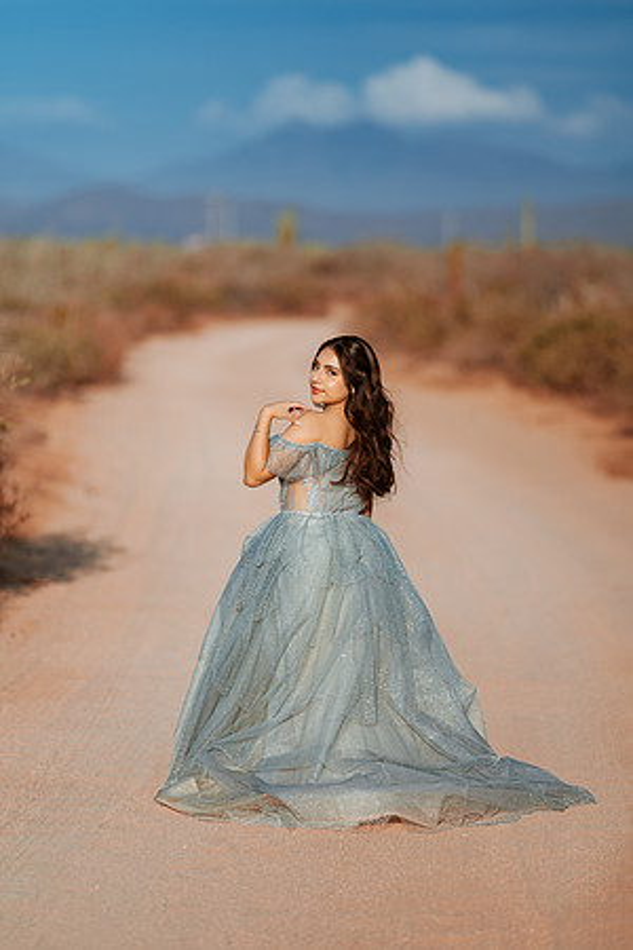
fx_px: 3560
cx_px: 316
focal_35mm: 135
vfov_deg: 15.2
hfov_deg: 10.2
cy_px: 475
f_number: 1.8
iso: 100
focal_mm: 135
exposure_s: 1/8000
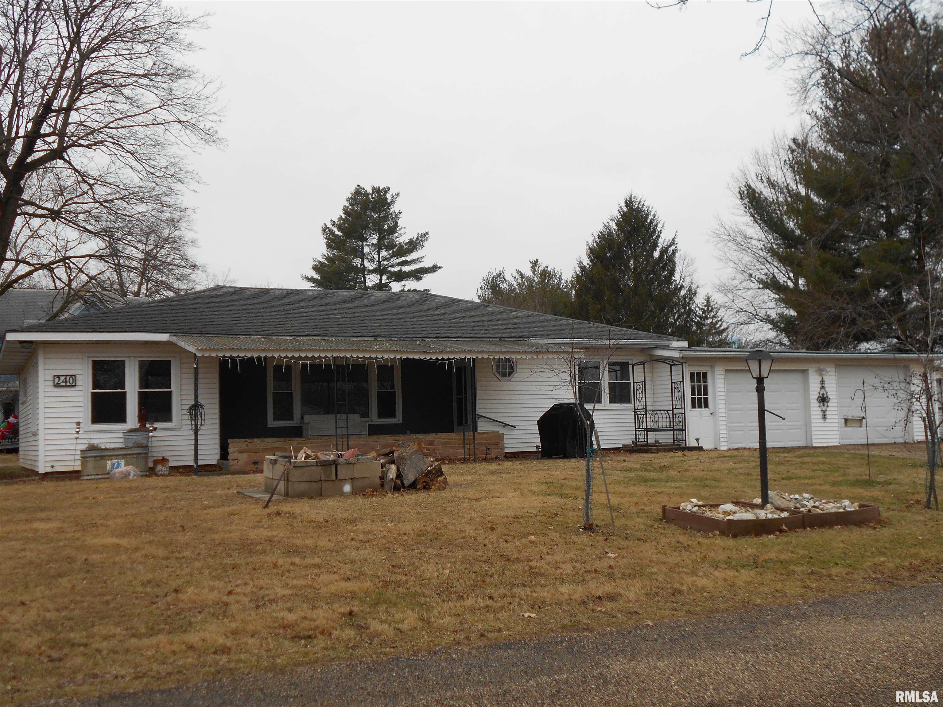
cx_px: 472
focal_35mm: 37
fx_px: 1008
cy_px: 354
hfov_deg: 50.1
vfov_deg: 38.7
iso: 80
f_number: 3.9
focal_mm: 6.7
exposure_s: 1/100
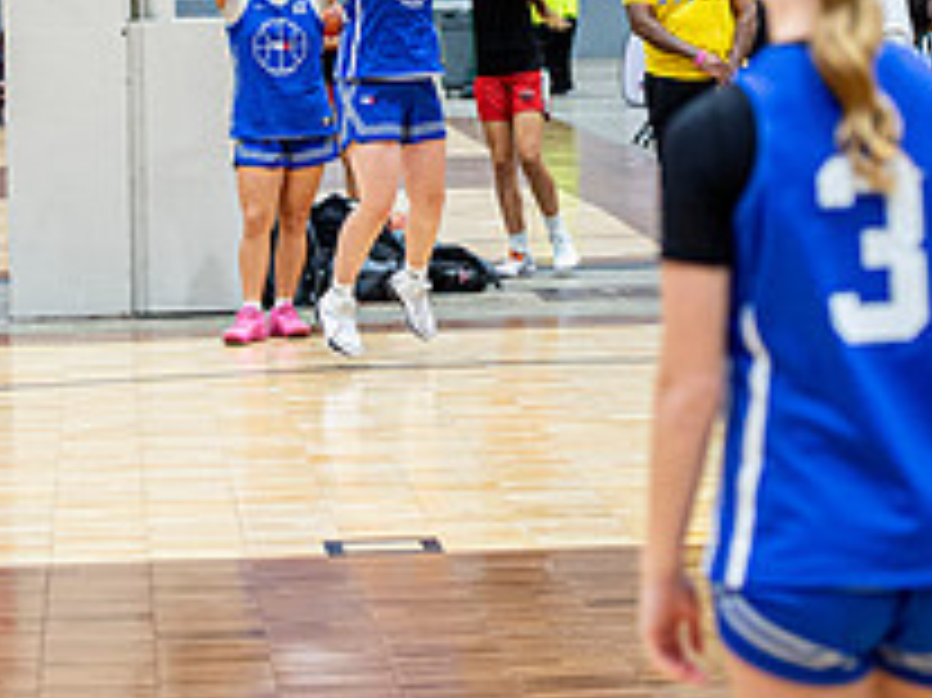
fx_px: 3929
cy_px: 27
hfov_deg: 13.5
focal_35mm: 146
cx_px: 475
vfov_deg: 10.1
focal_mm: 70
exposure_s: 1/400
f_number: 2.8
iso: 2500
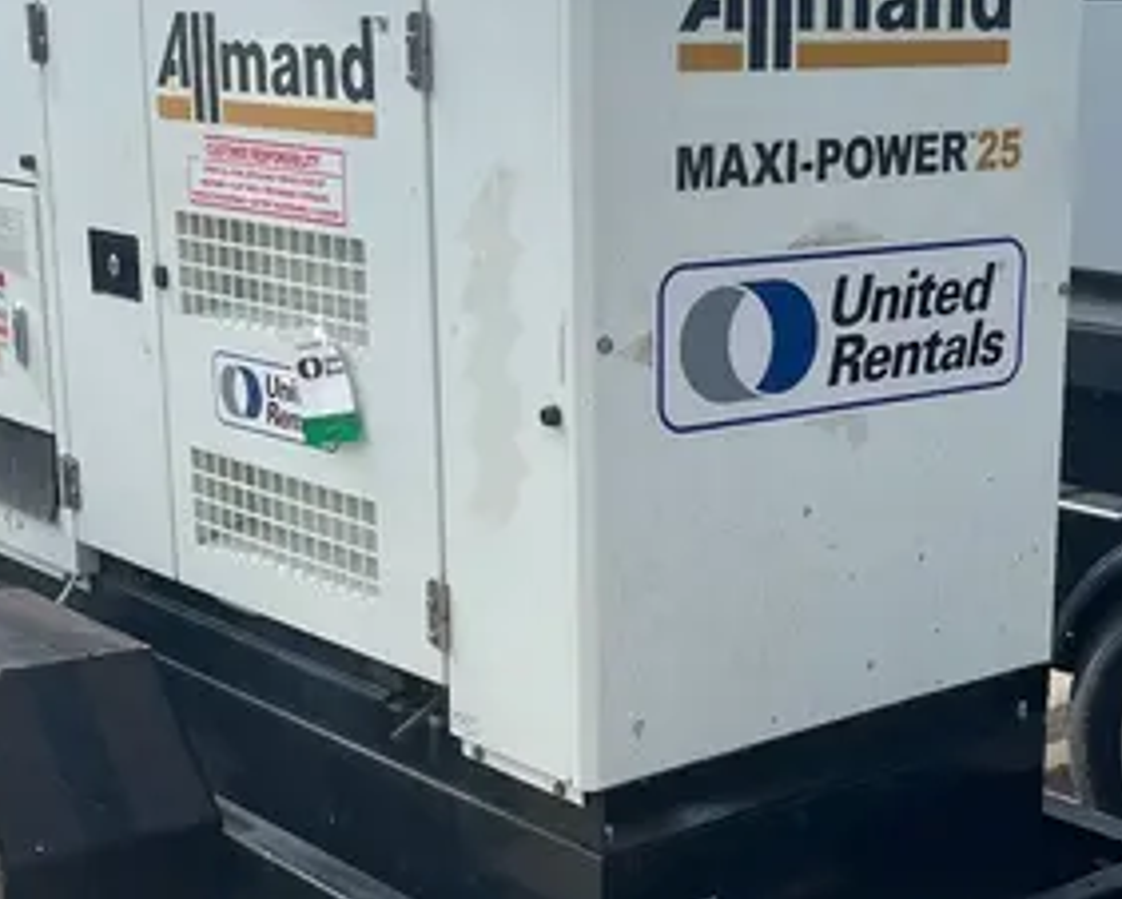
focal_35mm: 66
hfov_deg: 28.5
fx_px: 2193
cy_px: 579
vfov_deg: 23.1
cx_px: 768
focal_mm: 5.1
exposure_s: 1/4016
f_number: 1.6
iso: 50
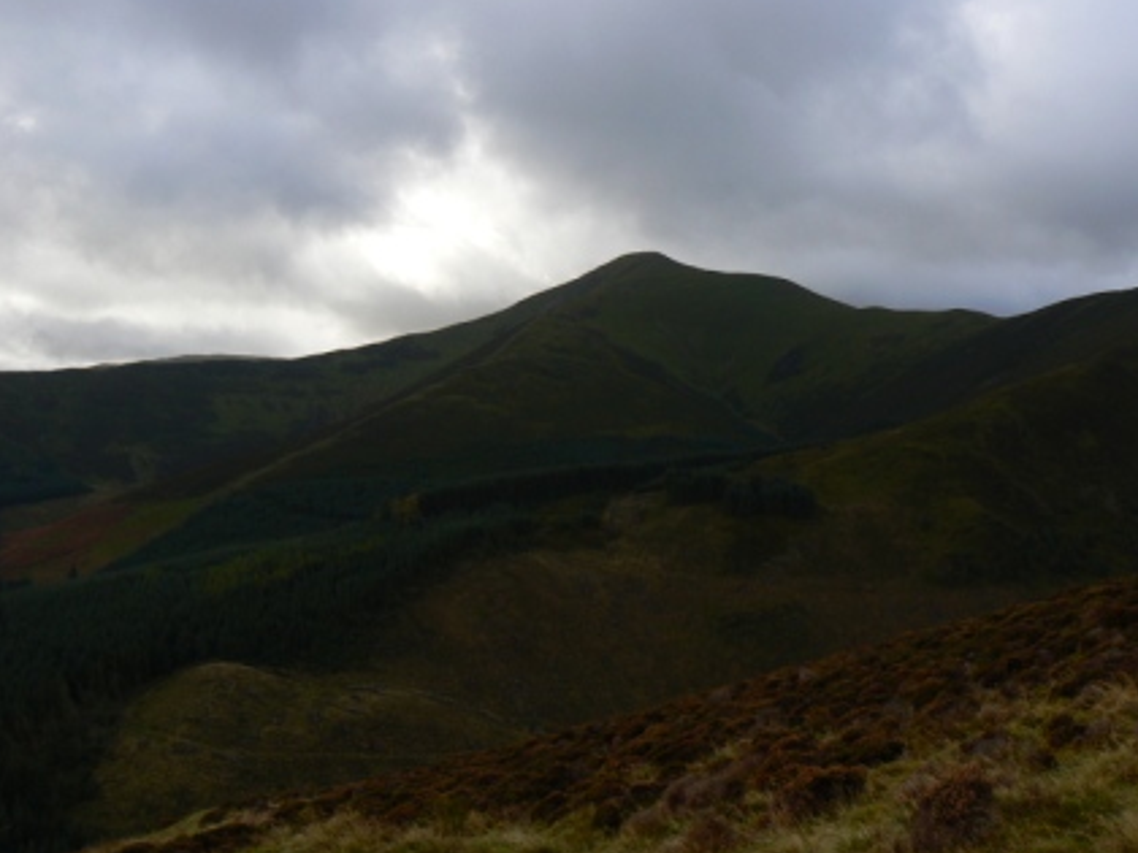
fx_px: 1216
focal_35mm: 37
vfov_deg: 38.7
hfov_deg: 50.1
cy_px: 425
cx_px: 580
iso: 80
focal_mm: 6
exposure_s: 1/250
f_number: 5.6
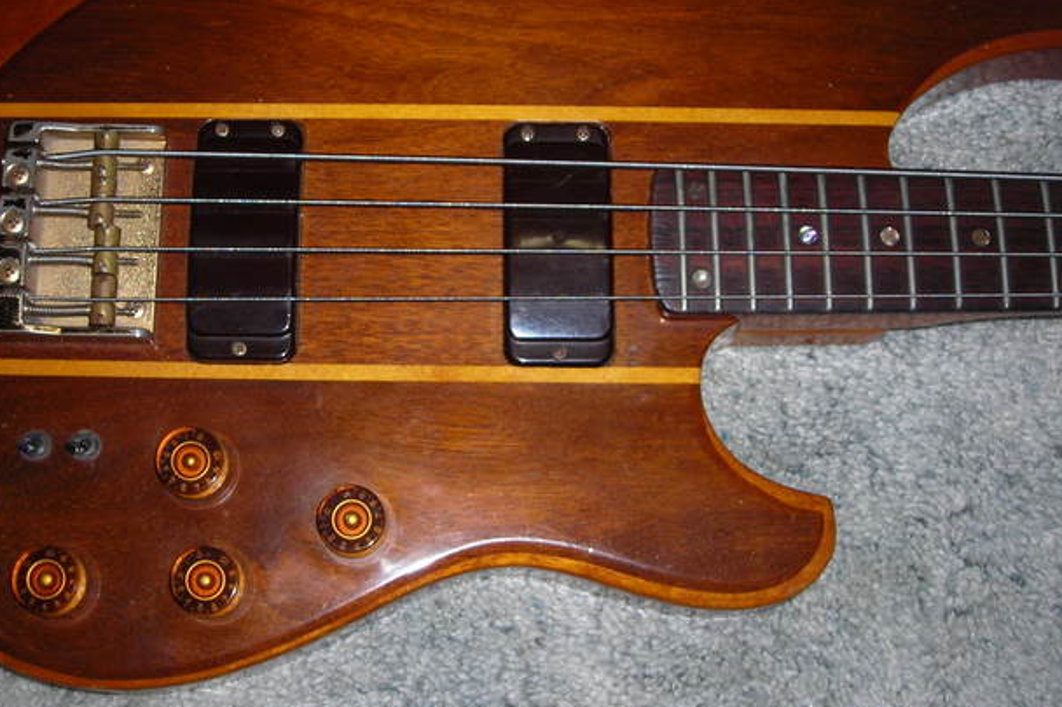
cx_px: 463
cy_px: 265
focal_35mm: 52
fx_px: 1533
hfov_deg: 38.1
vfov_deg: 25.9
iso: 50
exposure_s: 1/60.1
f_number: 3.2
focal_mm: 6.3
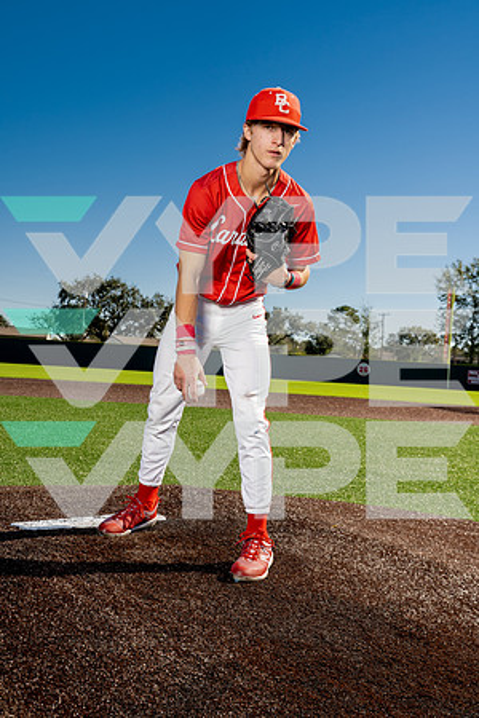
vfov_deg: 44.5
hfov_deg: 30.5
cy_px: 359
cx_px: 240
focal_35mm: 44
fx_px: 878
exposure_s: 1/250
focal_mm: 44
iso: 100
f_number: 8
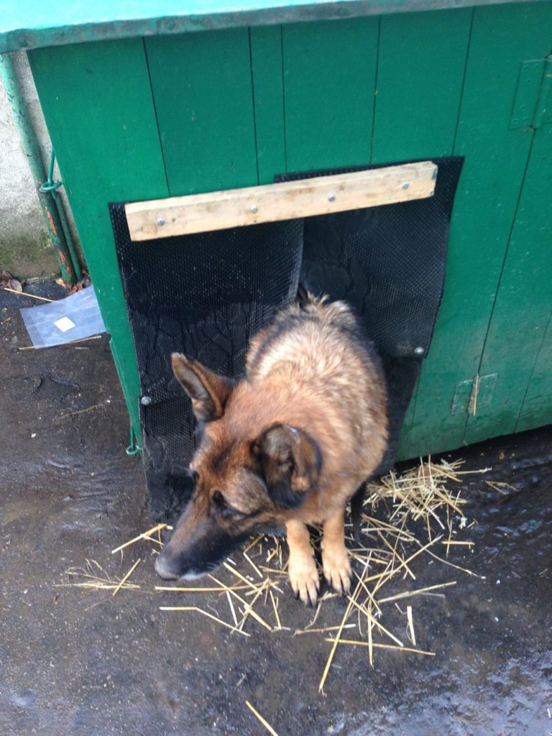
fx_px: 702
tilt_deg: -37.9
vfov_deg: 55.4
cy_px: 368
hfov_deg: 42.9
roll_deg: +1.5
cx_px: 276
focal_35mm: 33
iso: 50
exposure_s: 1/60
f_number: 2.4
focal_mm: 4.12
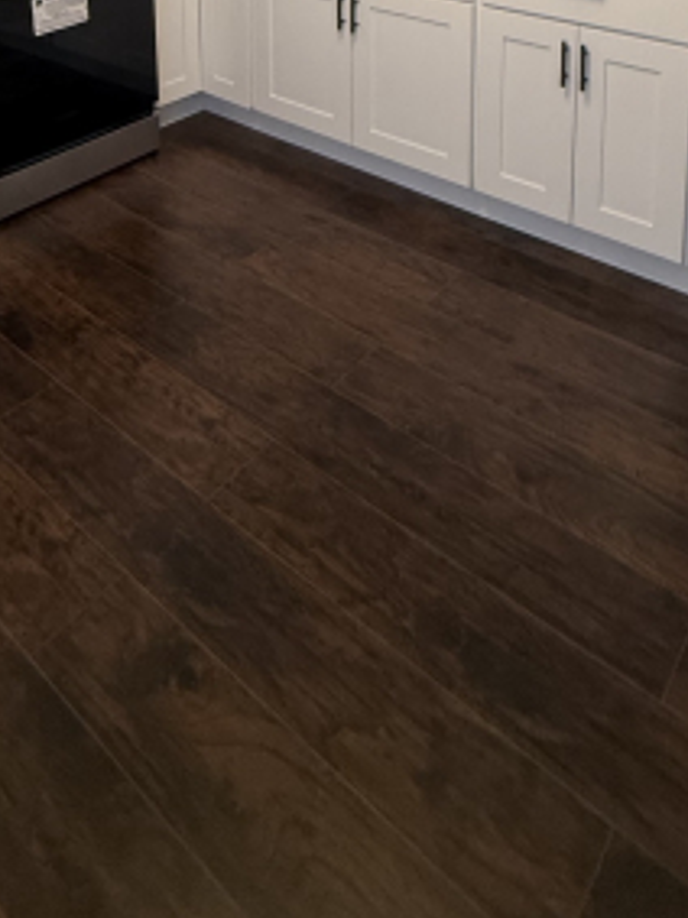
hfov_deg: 42.8
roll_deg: +0.1
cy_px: -109
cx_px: 305
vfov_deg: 42.5
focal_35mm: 33
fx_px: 875
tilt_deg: -8.3
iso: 250
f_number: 2.2
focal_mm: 2.22
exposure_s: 1/60
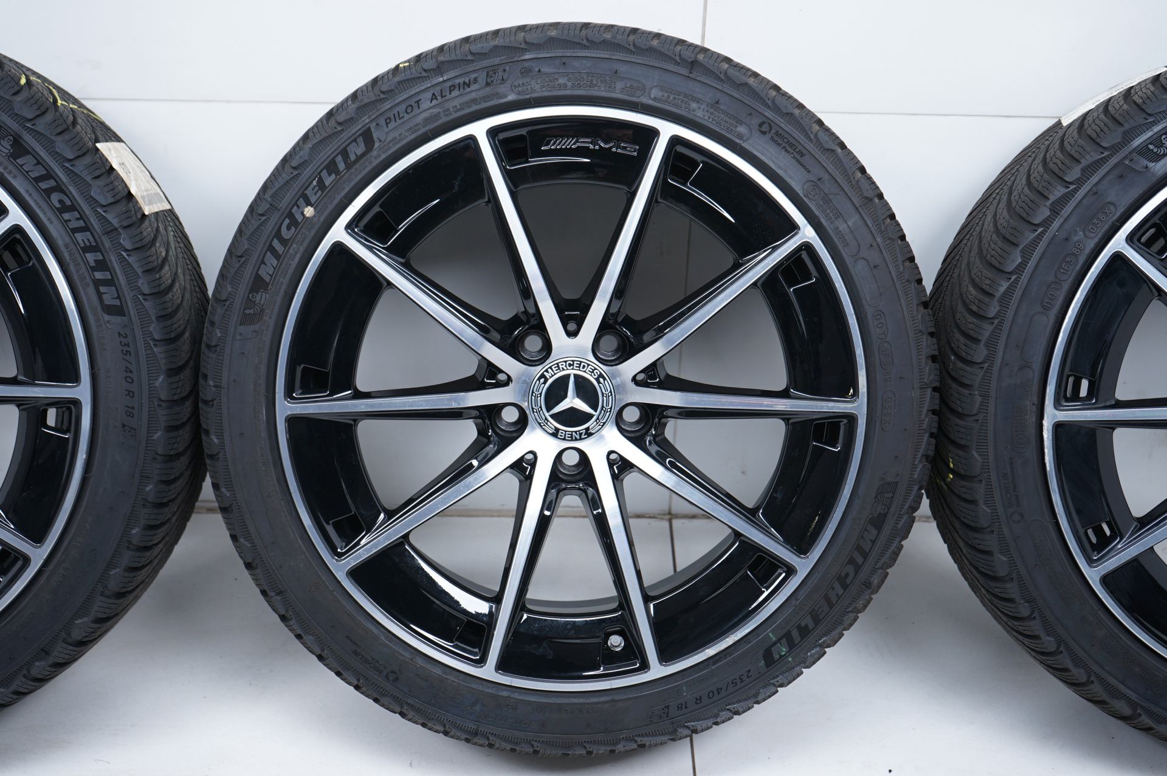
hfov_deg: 40.4
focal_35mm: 49
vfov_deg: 27.5
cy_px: 388
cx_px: 584
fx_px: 1587
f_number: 7.1
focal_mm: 49
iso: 250
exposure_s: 1/125
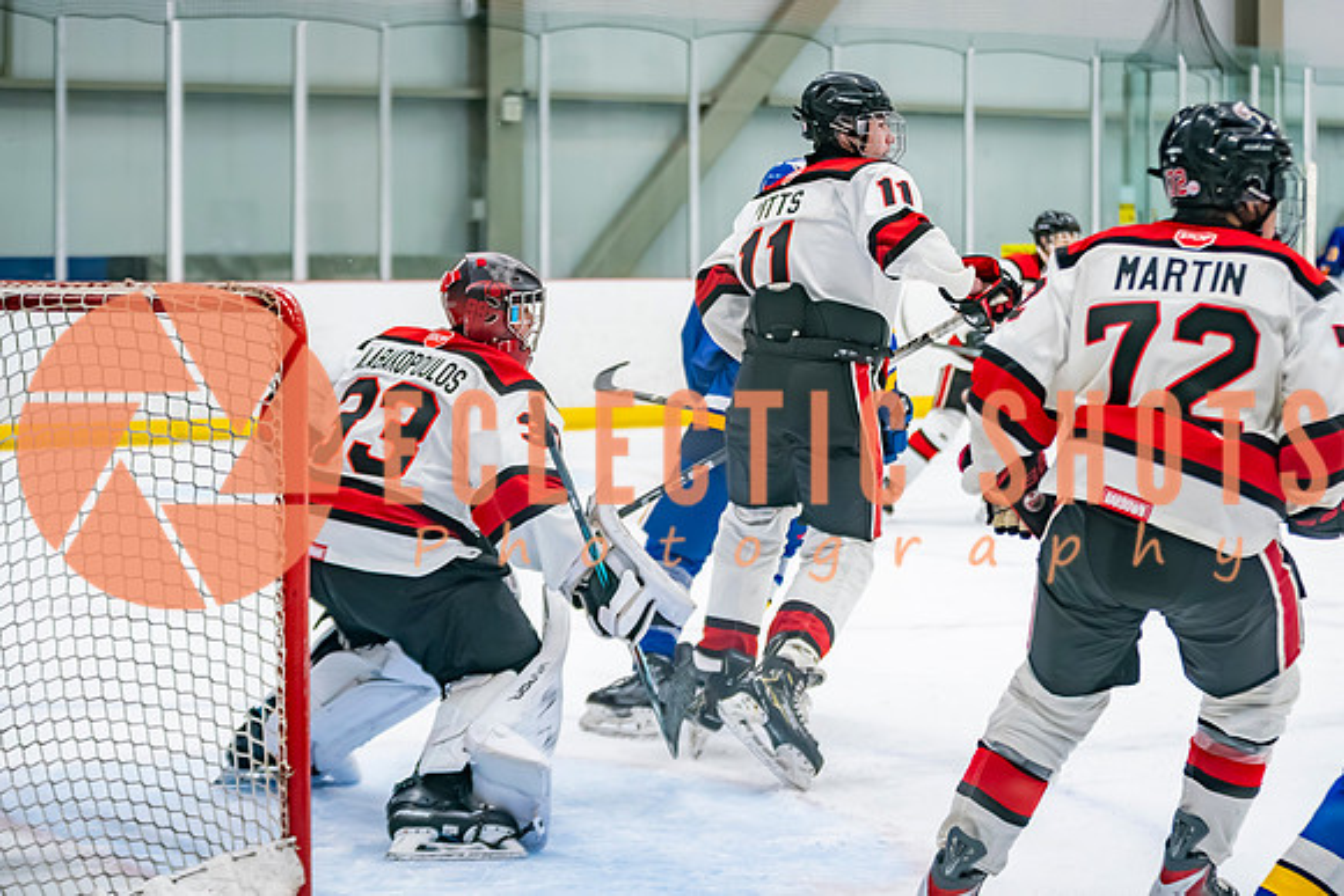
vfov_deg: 15.6
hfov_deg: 23.1
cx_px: 808
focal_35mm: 88
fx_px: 3276
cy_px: 357
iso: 4000
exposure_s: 1/640
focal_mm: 70
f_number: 2.8
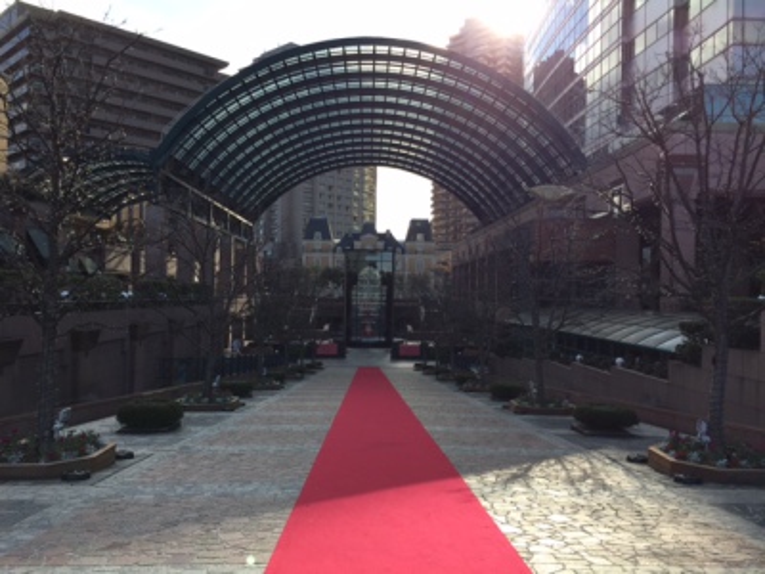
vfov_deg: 48.2
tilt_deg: -1.0
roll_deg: -1.0
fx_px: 641
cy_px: 287
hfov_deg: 61.7
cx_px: 382
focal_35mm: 29
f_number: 2.2
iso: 32
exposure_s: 1/682
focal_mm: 4.15
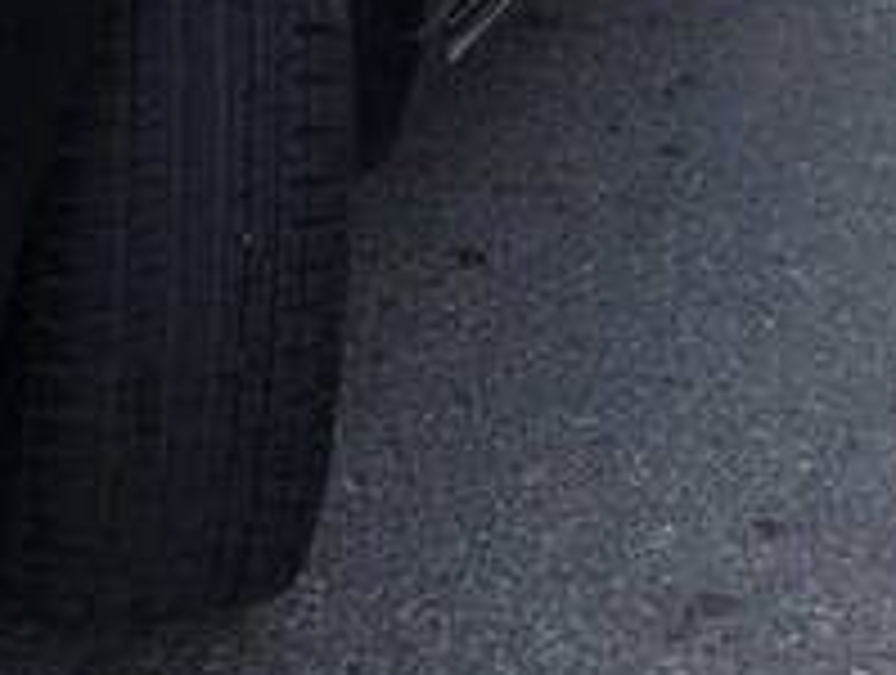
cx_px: 500
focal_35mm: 96
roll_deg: -0.3
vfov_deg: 14.5
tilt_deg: -9.1
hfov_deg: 20.4
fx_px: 2489
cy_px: -308
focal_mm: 4.15
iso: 32
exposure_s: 1/641
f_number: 2.2
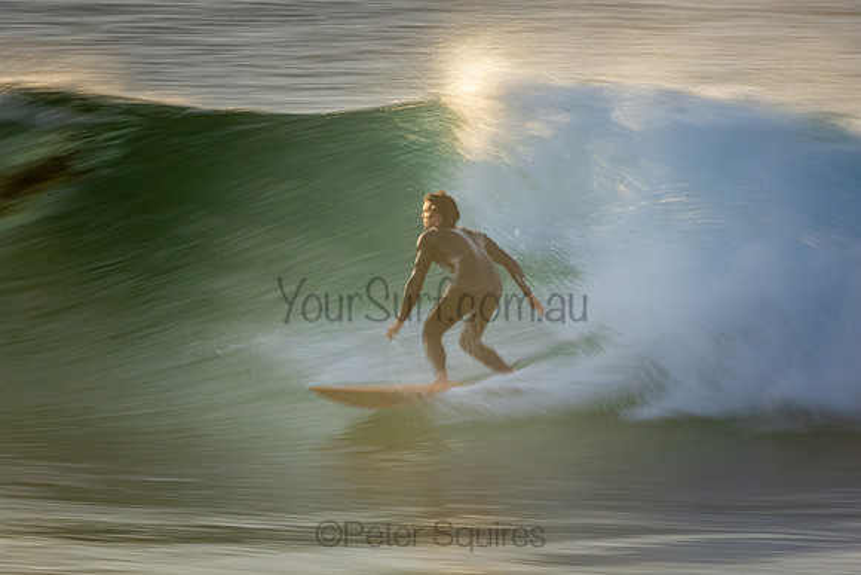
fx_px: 17941
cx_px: 430
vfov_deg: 1.8
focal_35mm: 750
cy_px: 288
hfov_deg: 2.7
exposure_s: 1/20
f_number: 25
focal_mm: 500
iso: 100
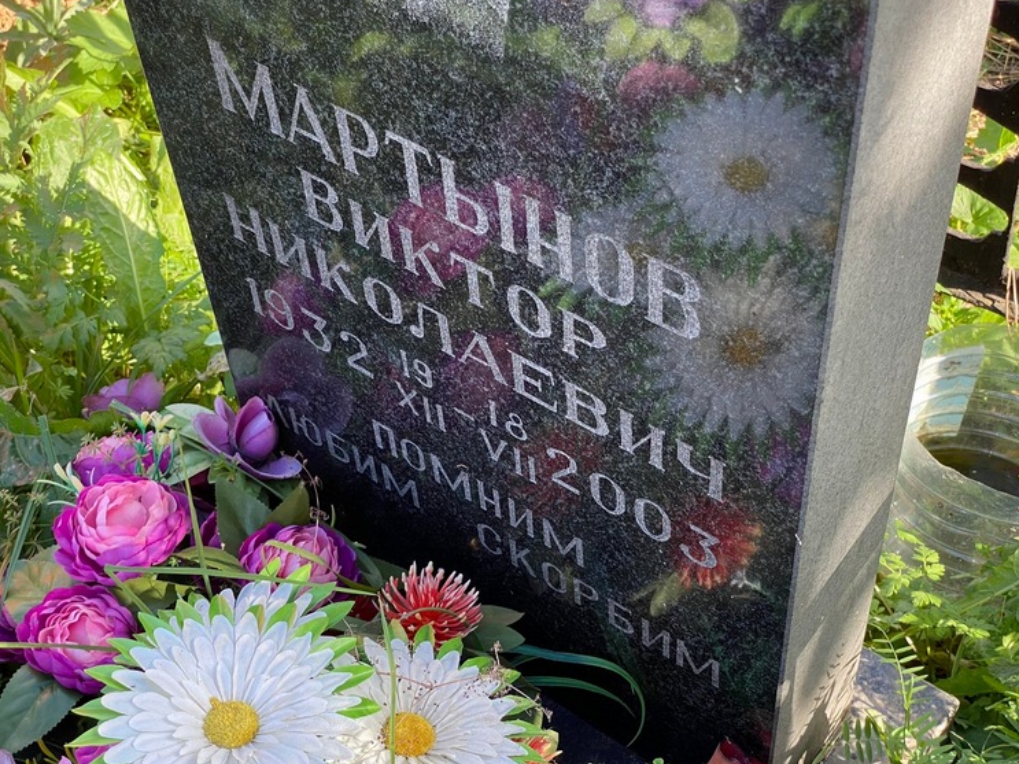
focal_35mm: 56
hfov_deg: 34.3
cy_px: 396
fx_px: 1648
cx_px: 483
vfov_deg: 26.1
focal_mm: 6
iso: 20
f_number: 2
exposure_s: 1/194
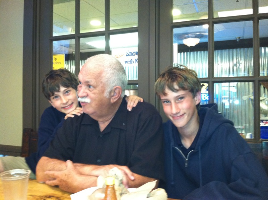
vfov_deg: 40.6
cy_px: 100
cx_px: 134
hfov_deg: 52.7
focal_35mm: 35
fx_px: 270
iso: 320
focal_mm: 3.85
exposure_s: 1/15
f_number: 2.8
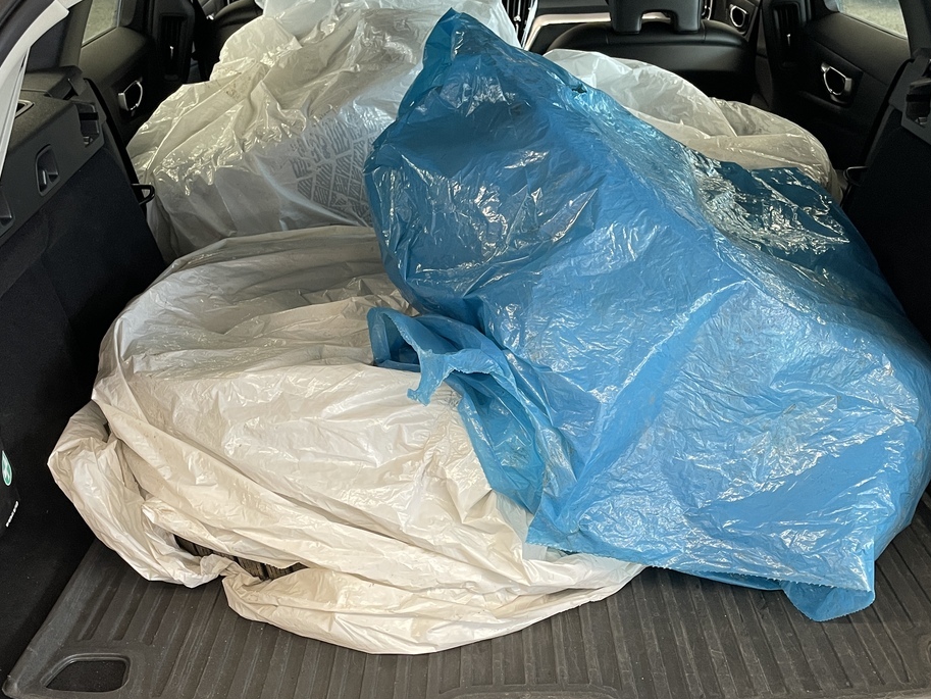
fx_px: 1103
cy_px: 429
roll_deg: +1.1
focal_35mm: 41
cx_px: 488
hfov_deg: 45.8
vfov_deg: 35.0
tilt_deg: -28.0
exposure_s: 1/50
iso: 125
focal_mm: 4.2
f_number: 1.6
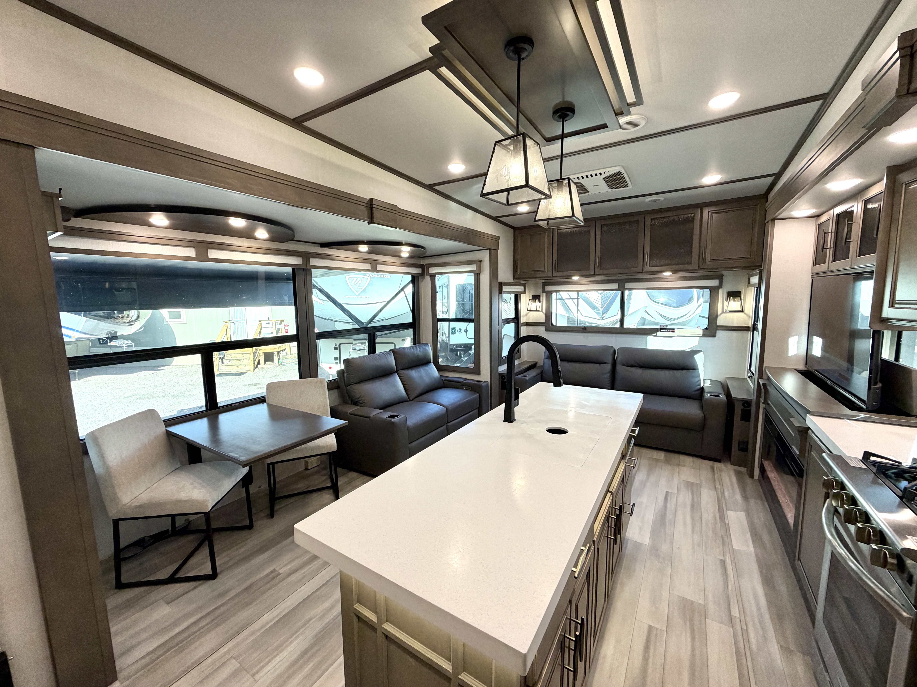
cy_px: 344
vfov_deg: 85.7
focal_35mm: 14
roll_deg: +0.8
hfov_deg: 102.1
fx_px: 371
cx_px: 458
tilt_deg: -6.4
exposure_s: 1/121
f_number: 2.2
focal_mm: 2.22
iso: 200
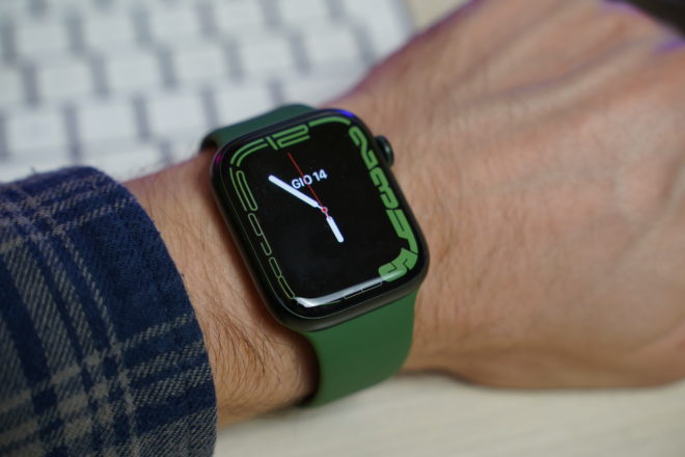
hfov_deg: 28.5
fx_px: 1351
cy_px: 228
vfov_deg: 19.2
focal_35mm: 71
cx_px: 342
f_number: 4.5
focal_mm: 71
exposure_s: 1/60
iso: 640
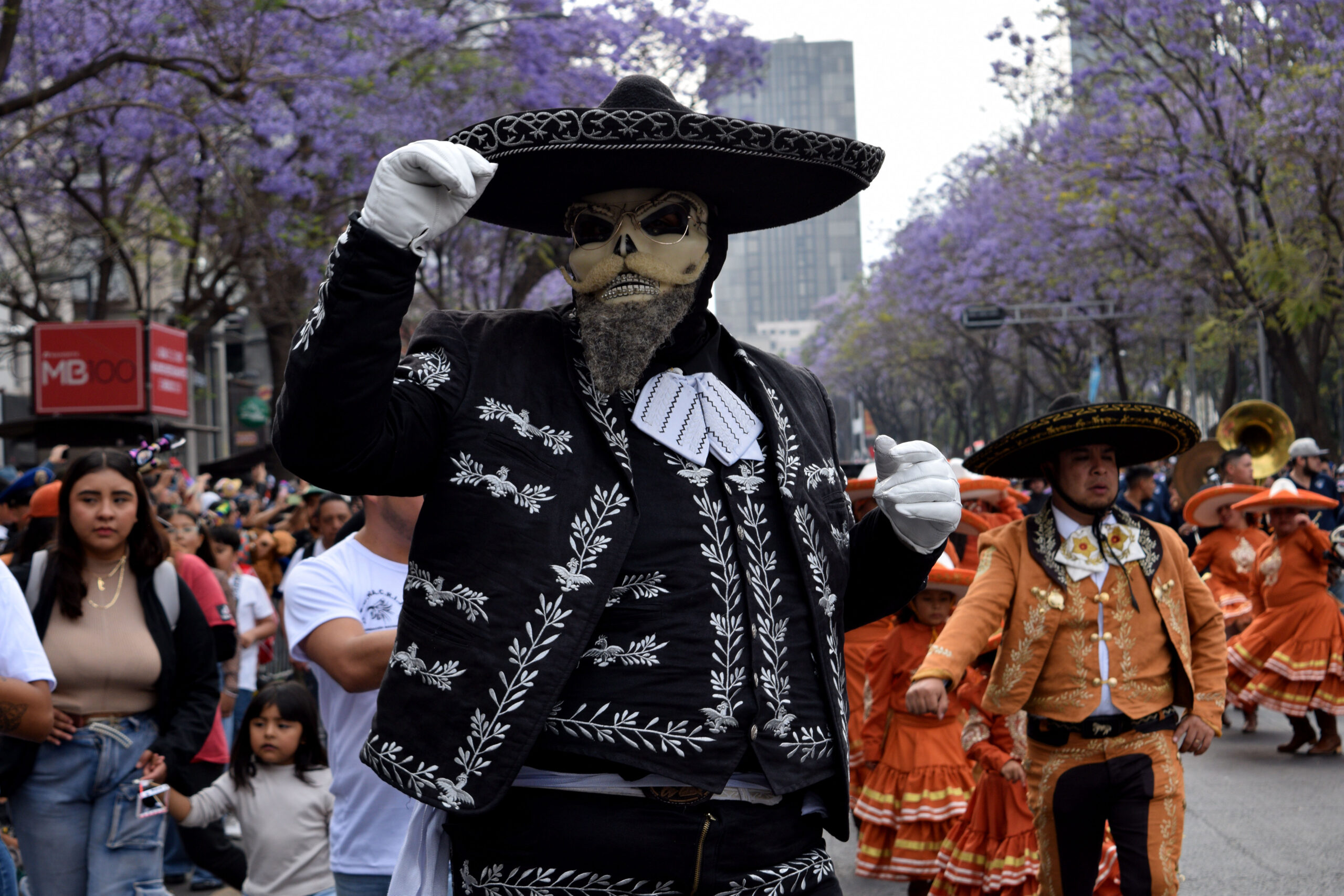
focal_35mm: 82
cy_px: 448
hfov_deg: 24.6
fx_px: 3080
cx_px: 672
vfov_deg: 16.6
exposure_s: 1/250
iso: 220
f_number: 8
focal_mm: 55
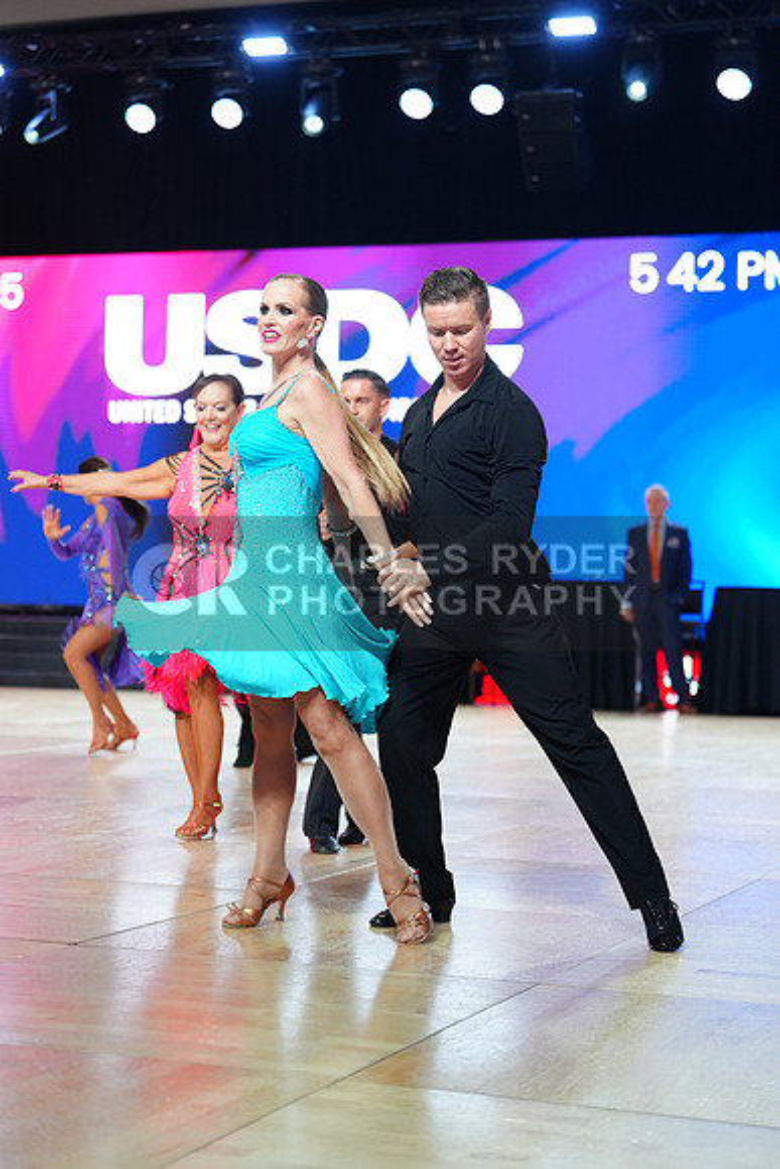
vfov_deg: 28.8
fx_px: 2273
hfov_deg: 19.5
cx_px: 390
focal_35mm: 70
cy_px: 584
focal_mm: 70
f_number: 2.8
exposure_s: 1/640
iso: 1600
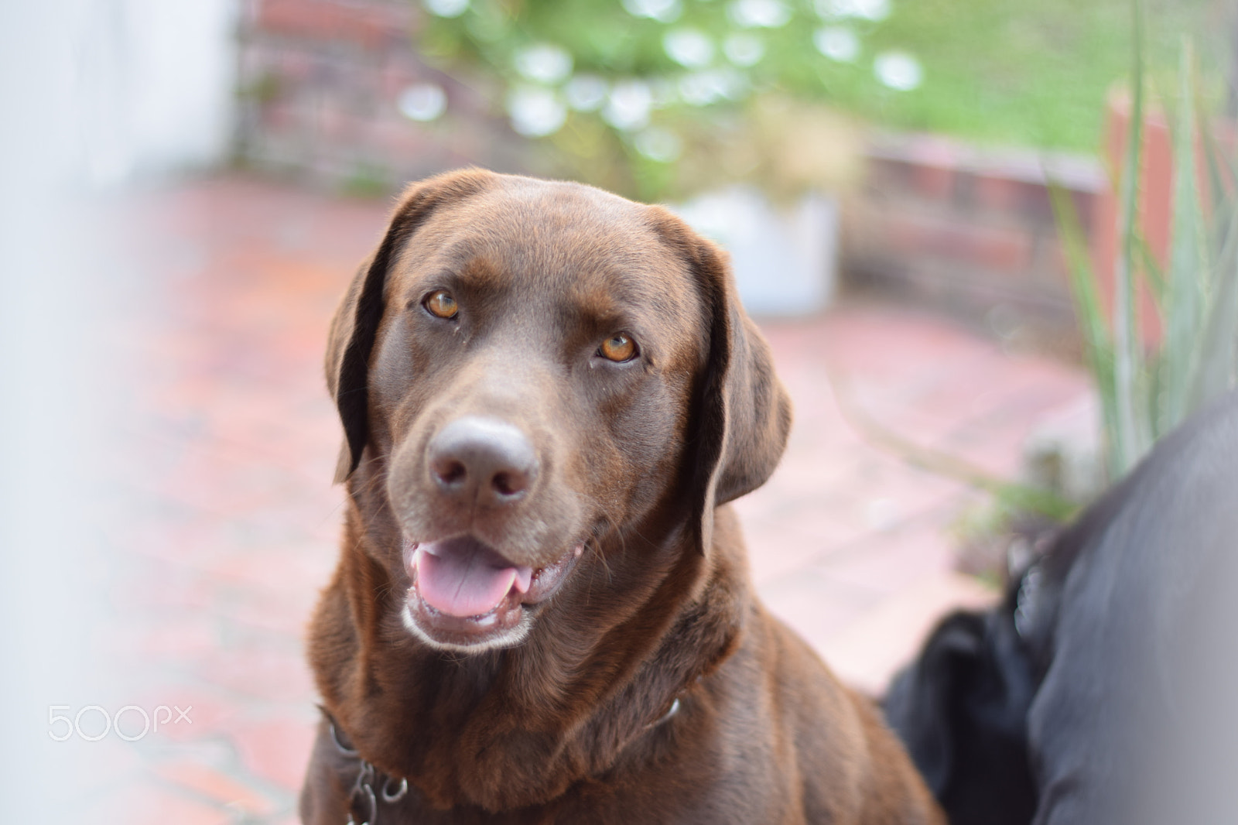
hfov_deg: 27.0
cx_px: 619
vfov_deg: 18.2
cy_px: 412
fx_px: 2578
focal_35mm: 75
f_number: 1.8
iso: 100
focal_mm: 50
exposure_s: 1/250
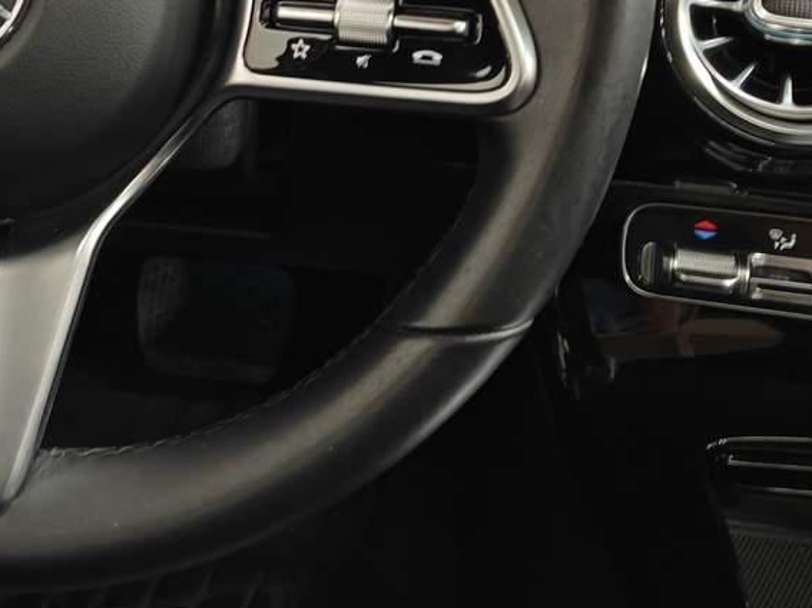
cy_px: -63
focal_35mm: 61
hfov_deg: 29.8
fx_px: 1431
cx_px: 19
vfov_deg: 22.6
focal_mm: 5.59
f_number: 1.8
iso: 200
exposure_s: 1/22
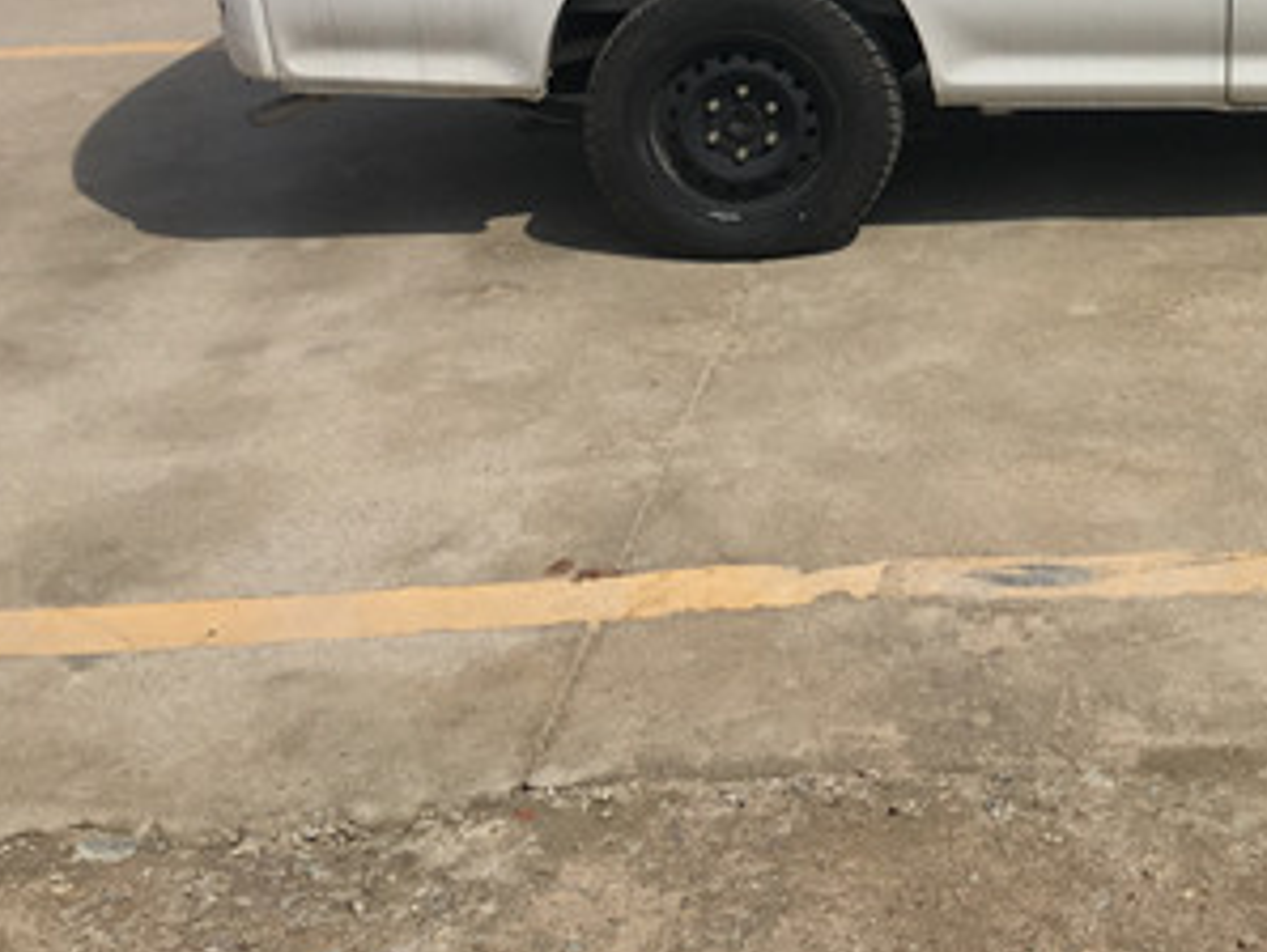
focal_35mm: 69
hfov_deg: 26.1
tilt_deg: -6.0
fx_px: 2528
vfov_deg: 20.2
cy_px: -136
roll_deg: -1.5
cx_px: 1373
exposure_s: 1/3663
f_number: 2.2
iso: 25
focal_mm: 4.15
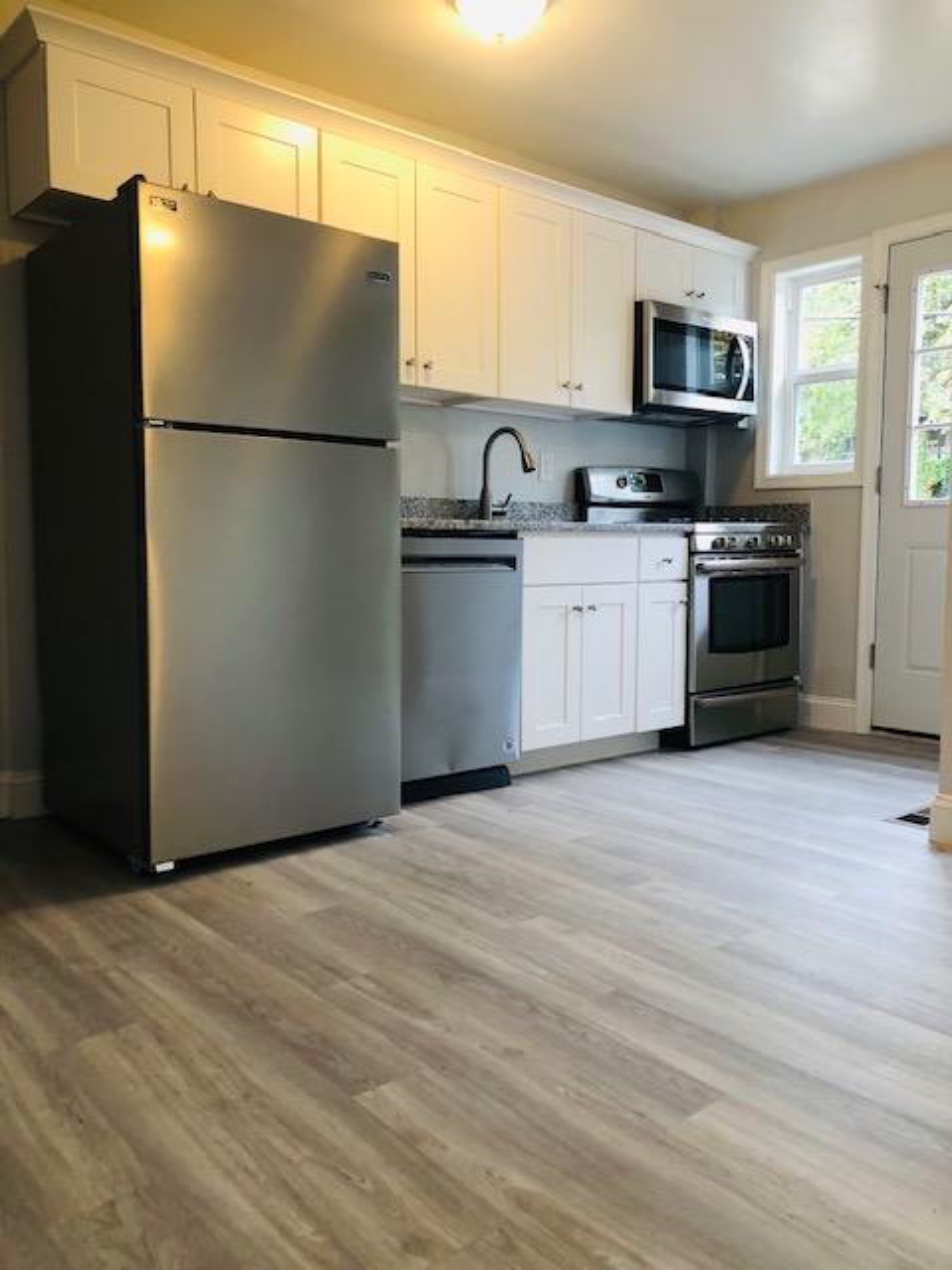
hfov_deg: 49.7
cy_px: 635
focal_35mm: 28
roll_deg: +0.1
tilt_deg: -2.4
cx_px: 476
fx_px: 1027
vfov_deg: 63.4
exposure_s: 1/30
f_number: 1.8
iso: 40
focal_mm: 4
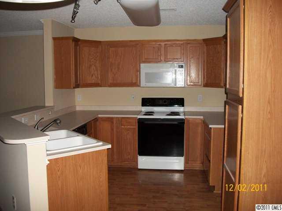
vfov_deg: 44.2
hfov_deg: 56.8
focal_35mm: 32
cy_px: 106
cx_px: 141
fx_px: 261
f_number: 2.9
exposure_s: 1/30
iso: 240
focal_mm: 5.7
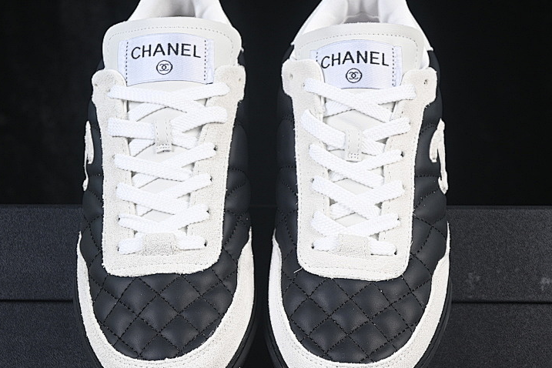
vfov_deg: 12.1
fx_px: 1733
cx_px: 272
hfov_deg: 18.1
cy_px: 240
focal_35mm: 113
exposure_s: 1/60
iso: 160
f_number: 6.3
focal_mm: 50
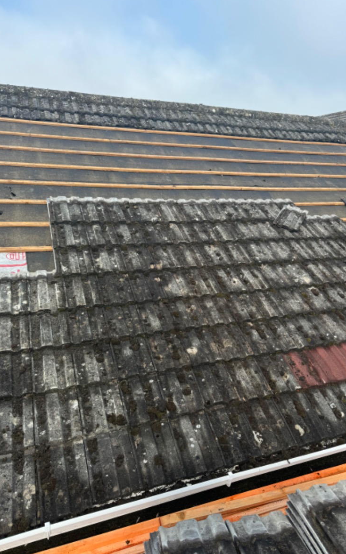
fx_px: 392
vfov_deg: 70.4
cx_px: 202
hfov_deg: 47.4
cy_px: 280
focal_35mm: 26
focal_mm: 6.76
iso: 80
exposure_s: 1/1923
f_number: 1.78
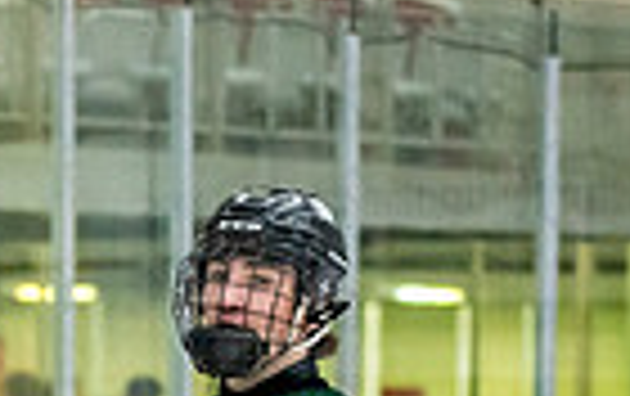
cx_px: 97
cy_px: 835
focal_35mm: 366
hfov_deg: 5.7
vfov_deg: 3.6
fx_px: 6294
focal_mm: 70
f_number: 3.2
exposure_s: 1/640
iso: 2000
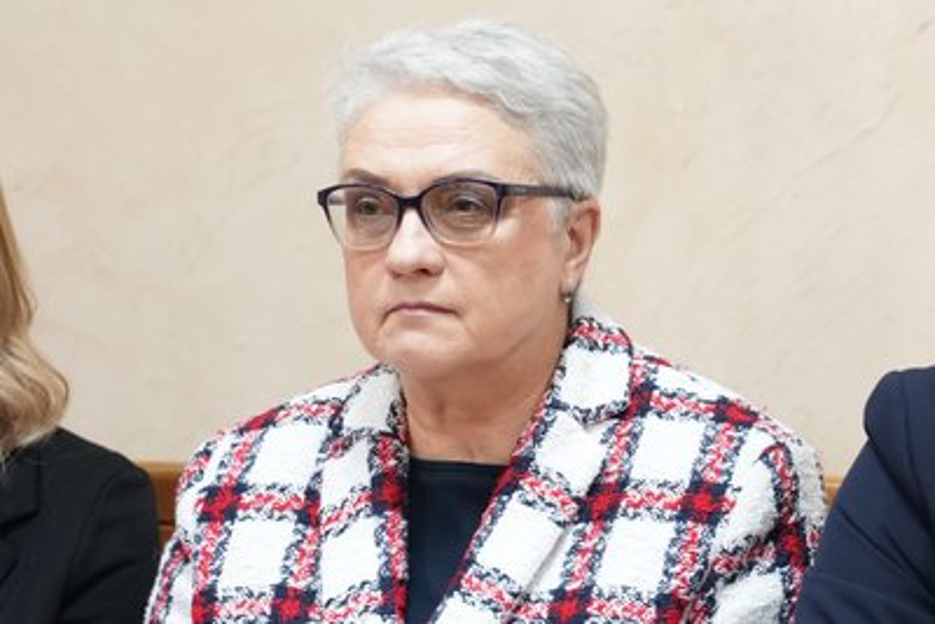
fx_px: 5196
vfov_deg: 6.9
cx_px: 468
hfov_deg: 10.3
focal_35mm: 200
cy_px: 312
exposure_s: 1/50
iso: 6400
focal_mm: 200
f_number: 6.3
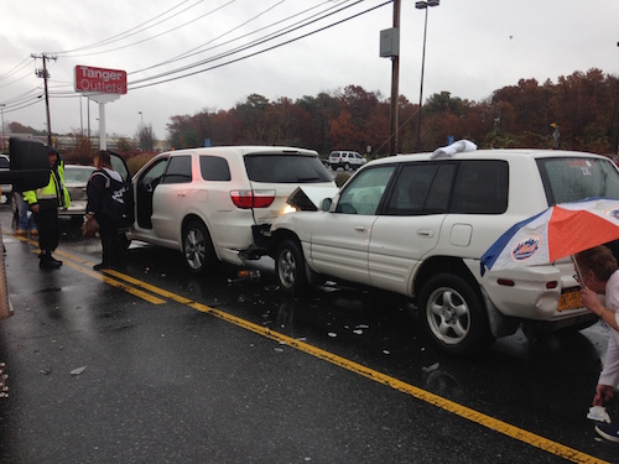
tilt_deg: -11.1
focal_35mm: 33
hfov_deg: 55.4
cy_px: 232
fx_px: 590
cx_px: 310
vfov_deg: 42.9
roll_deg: -1.3
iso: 50
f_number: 2.4
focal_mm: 4.12
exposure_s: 1/157
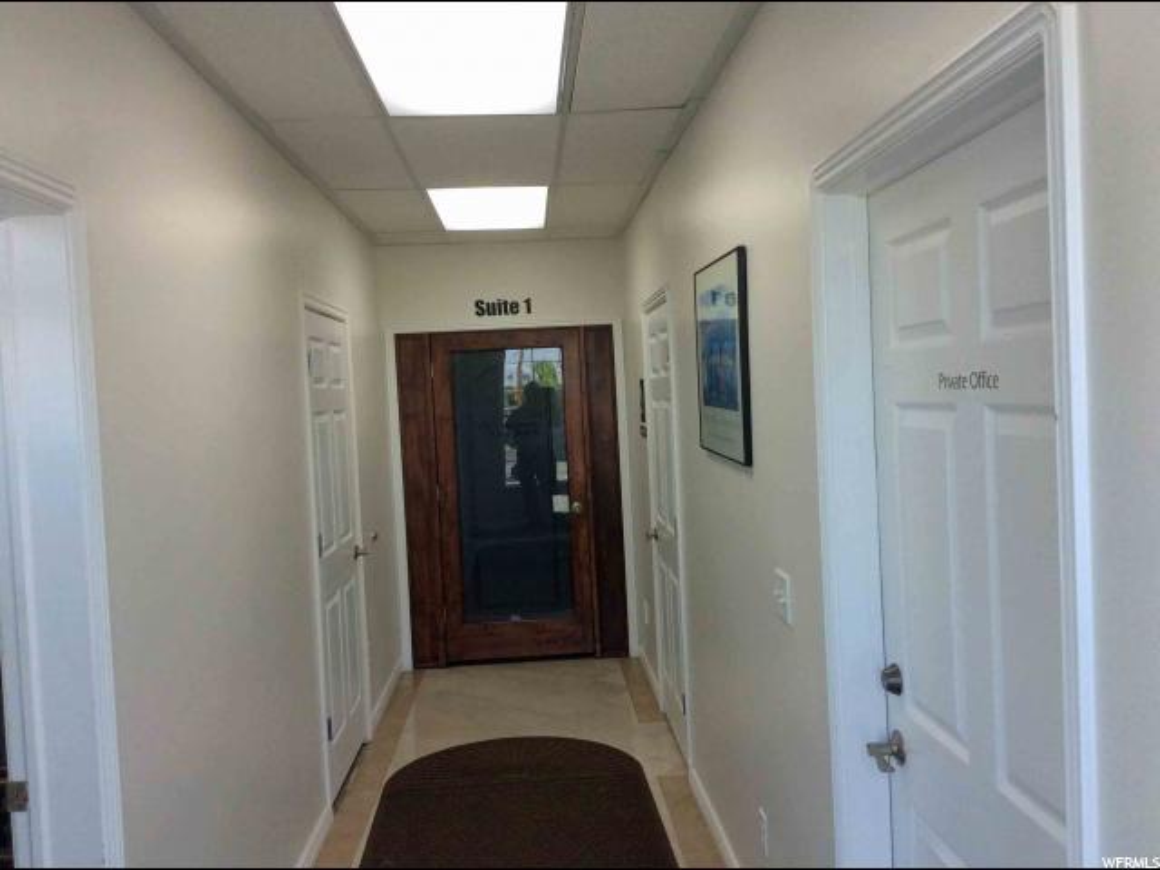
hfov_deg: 56.8
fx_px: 1072
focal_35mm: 32
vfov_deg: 44.2
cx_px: 580
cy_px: 435
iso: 64
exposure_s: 1/120
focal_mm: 3.3
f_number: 2.4
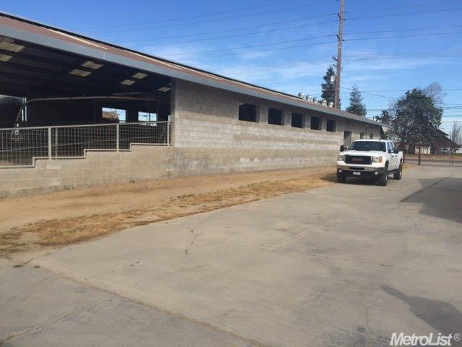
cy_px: 174
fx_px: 387
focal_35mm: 29
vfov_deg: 48.2
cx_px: 231
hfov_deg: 61.7
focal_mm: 4.15
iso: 32
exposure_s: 1/1721
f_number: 2.2
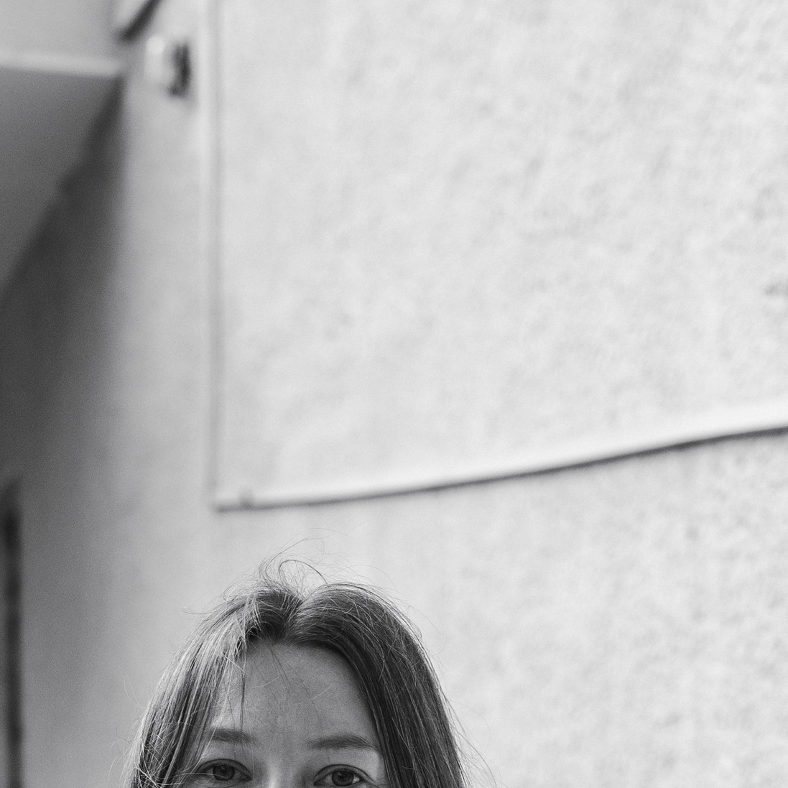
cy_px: 963
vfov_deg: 16.0
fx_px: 2678
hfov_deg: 16.7
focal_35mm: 104
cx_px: 426
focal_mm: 35
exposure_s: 1/4000
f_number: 3.2
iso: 500
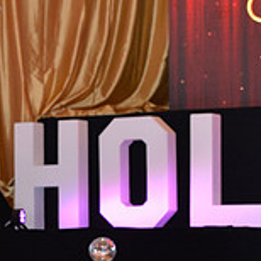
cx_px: -219
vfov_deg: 7.7
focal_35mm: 224
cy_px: 313
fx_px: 1911
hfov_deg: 7.6
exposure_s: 1/250
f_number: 6.3
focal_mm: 70
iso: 1600
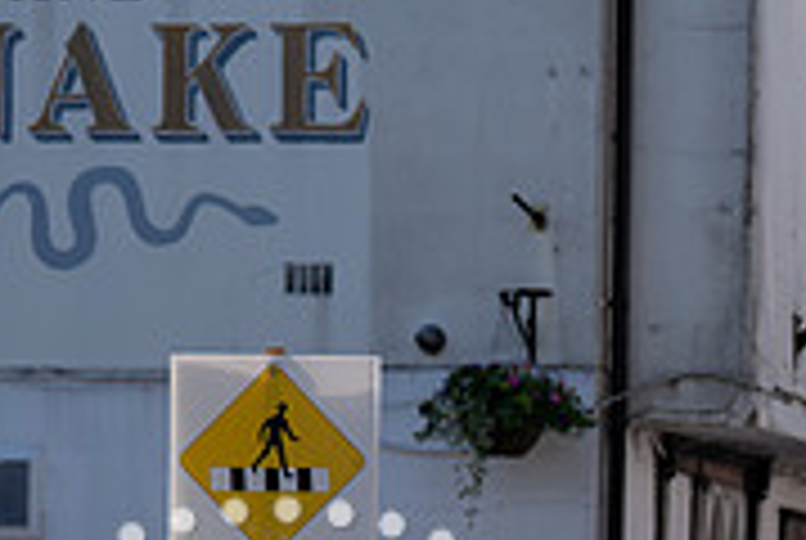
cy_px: 810
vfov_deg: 4.9
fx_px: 6302
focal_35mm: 281
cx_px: 1165
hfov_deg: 7.2
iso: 100
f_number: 3.5
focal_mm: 75
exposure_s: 1/1000
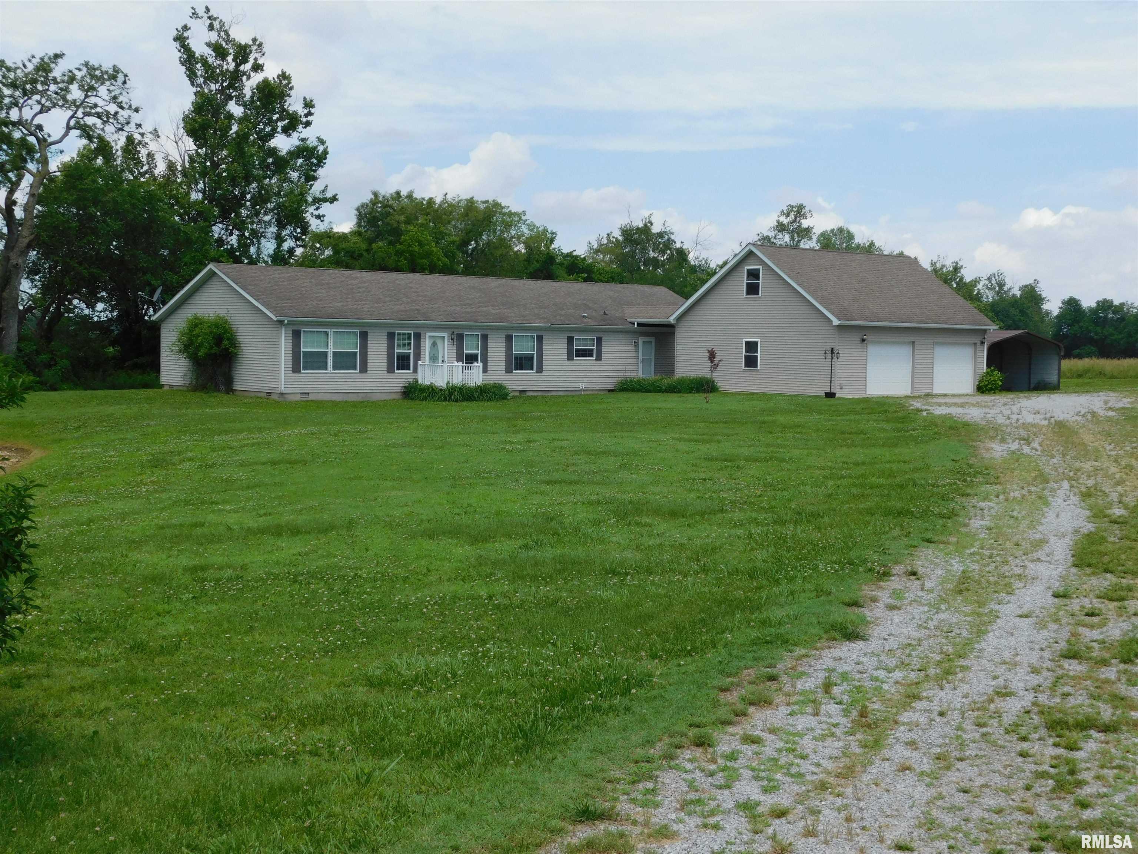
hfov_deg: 42.1
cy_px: 427
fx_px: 1479
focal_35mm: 45
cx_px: 569
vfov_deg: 32.2
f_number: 3.7
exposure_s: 1/1250
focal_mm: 8
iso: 125
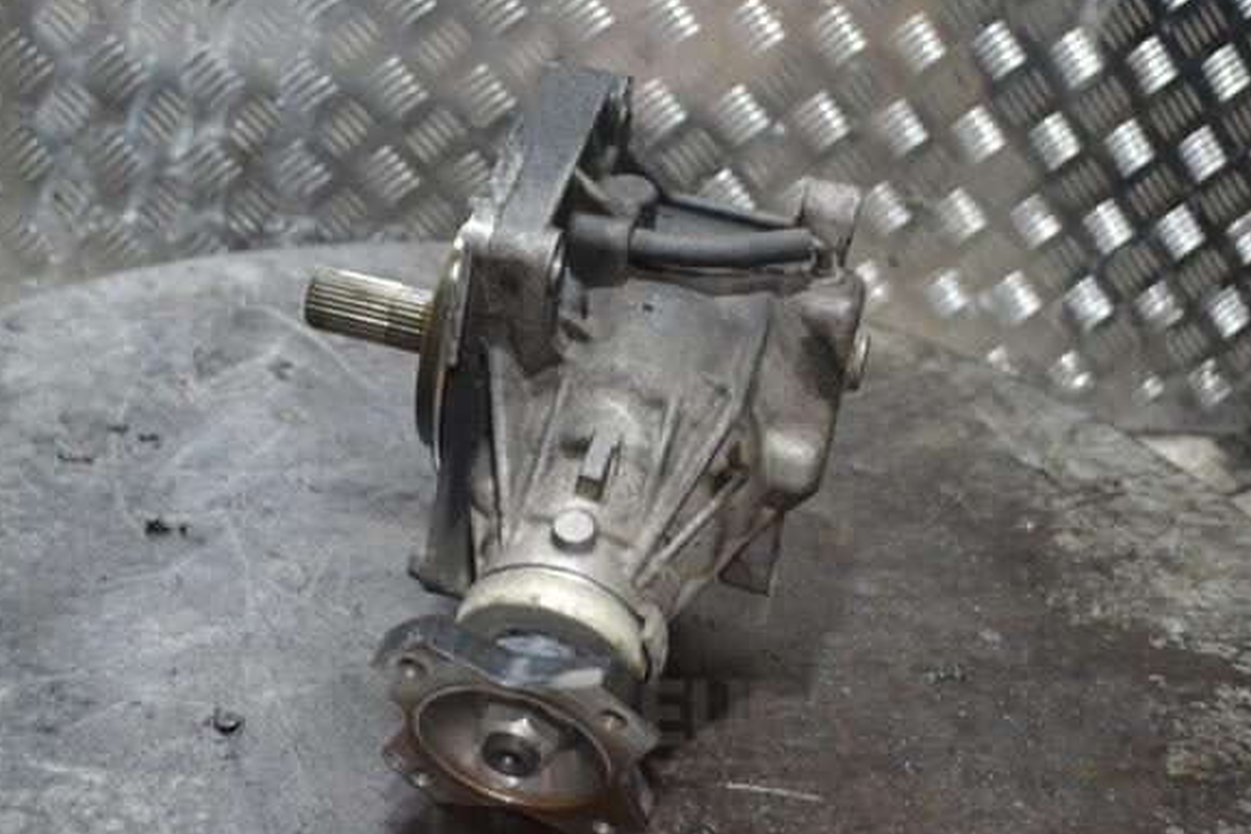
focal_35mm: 50
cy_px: 424
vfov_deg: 27.0
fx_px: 1737
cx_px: 602
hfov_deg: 39.6
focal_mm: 32
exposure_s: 1/30
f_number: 4.8
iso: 3200
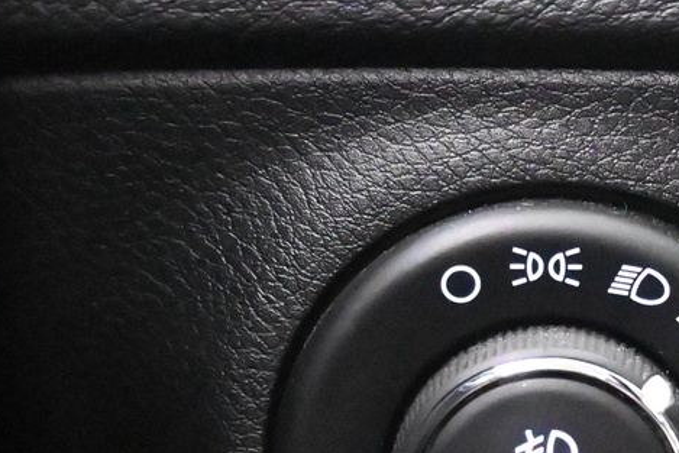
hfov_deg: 18.5
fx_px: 2051
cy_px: 475
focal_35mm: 109
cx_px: 620
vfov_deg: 12.4
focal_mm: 21
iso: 18000
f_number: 4
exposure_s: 1/30
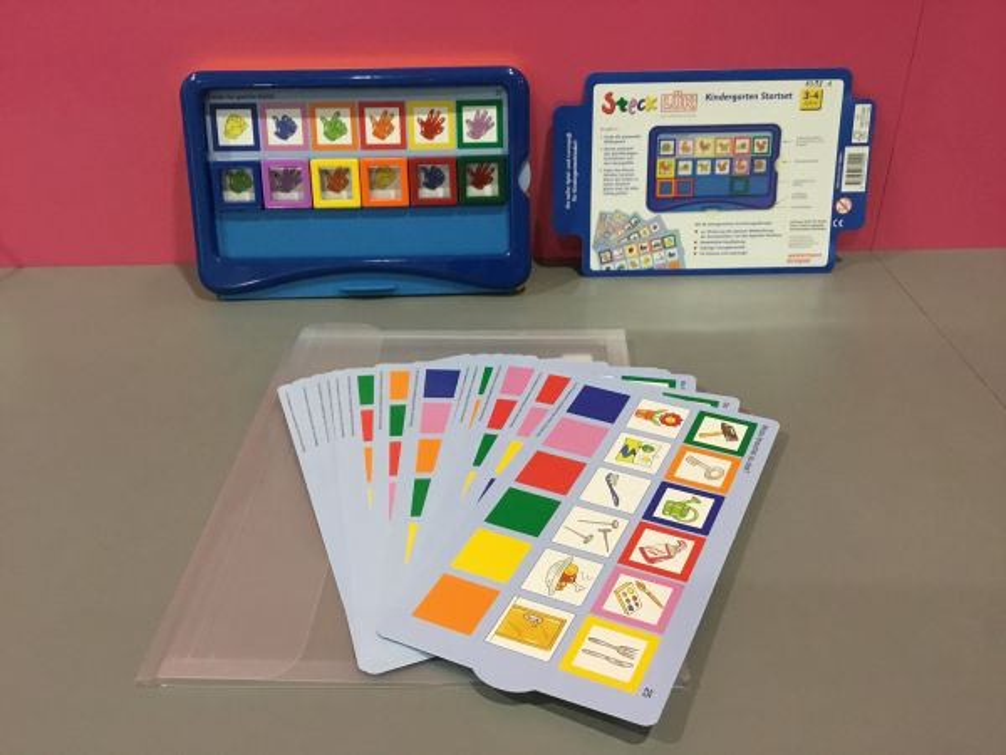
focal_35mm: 31
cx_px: 503
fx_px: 901
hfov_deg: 58.4
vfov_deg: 45.4
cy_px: 378
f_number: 2.4
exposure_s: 1/33
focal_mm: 3.3
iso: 200
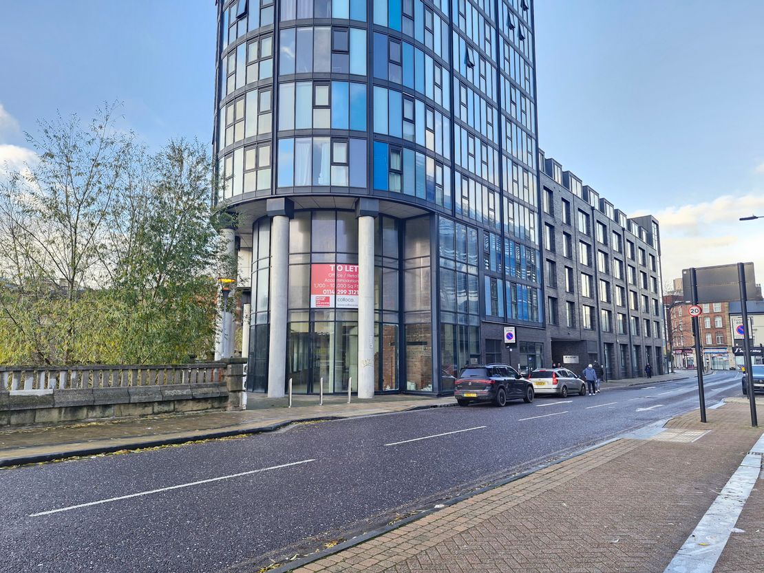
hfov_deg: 73.9
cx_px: 382
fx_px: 508
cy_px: 286
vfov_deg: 58.9
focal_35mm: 23
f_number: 1.8
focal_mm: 5.54
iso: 125
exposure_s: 1/180
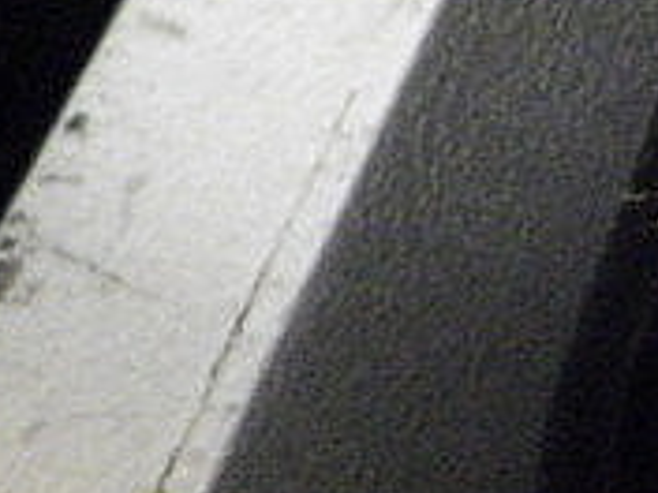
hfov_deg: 17.8
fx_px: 1730
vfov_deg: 15.6
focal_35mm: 91
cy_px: -116
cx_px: 1148
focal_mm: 4.5
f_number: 3.5
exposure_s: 1/6
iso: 800
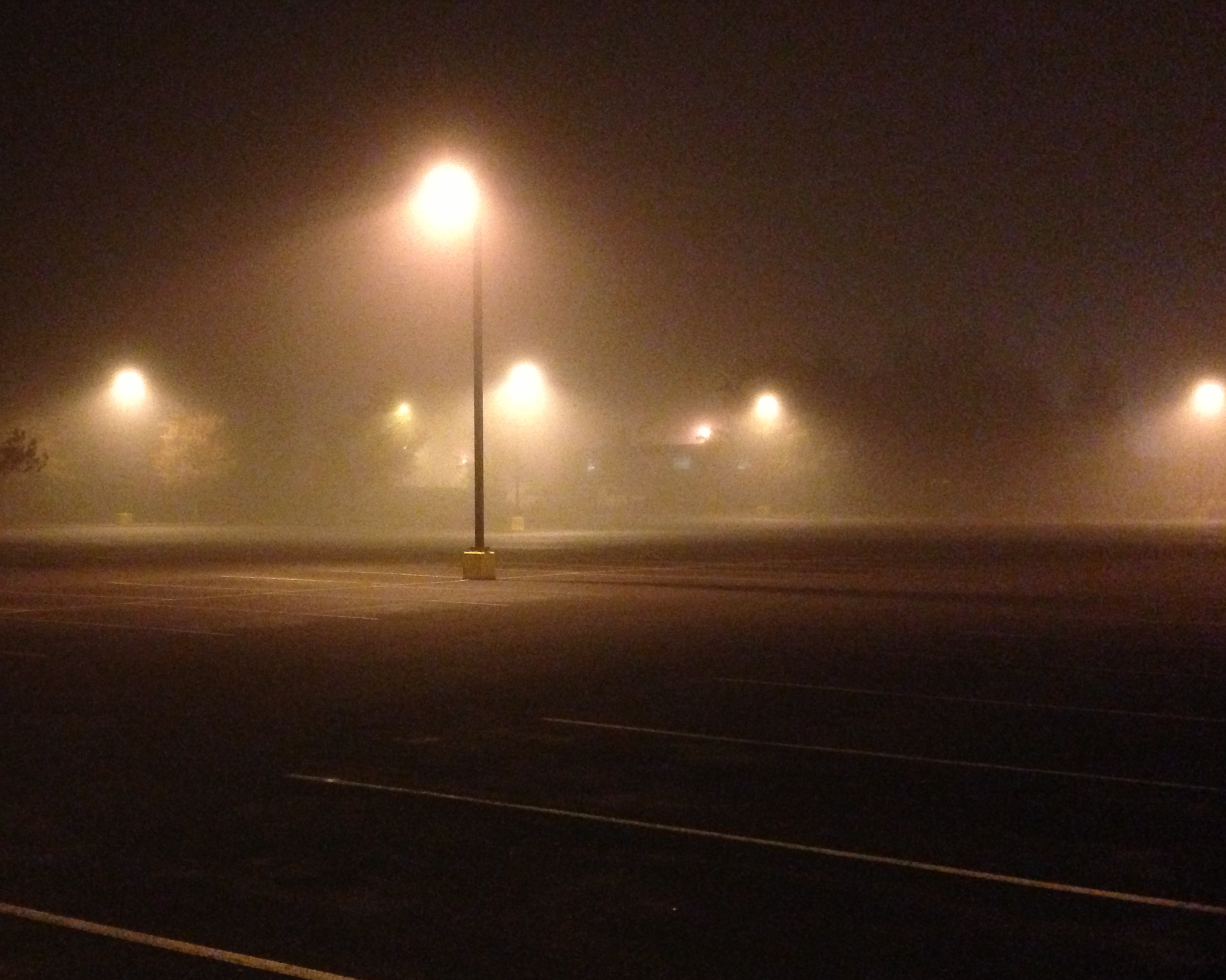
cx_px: 419
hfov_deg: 42.4
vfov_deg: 34.9
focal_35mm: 43
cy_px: 497
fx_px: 1560
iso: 800
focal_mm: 4.13
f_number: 2.4
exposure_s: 1/15
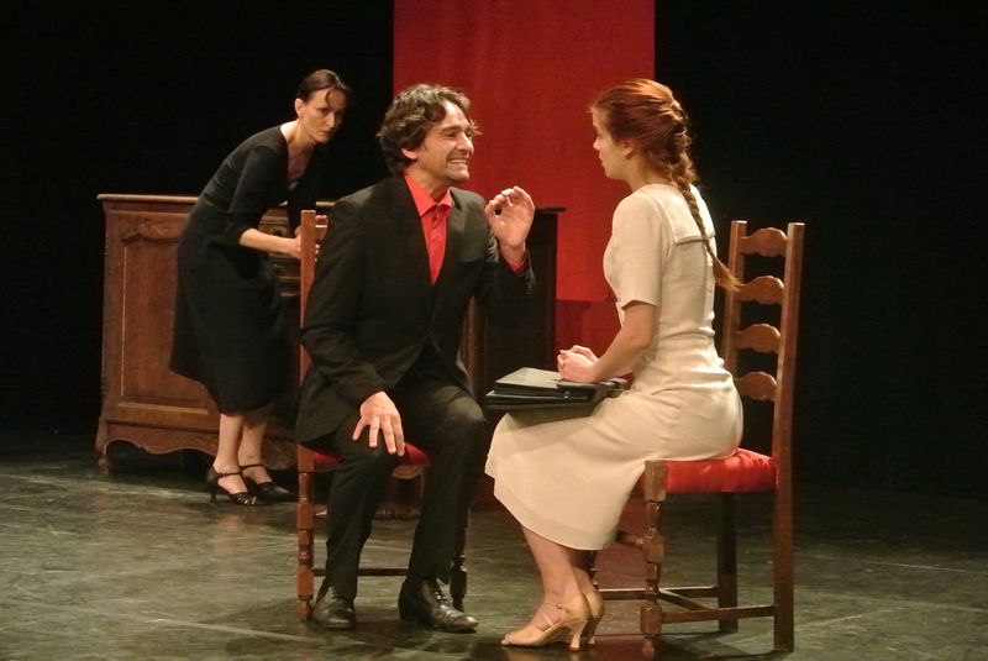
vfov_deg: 13.3
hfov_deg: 19.8
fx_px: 2829
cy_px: 330
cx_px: 494
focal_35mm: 103
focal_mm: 38.5
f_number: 5
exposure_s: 1/100
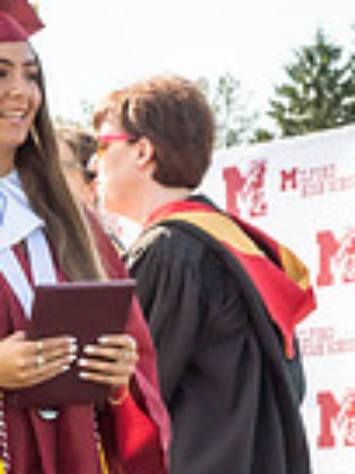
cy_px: 495
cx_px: 2
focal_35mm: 194
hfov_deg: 7.6
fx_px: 2653
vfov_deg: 10.1
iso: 200
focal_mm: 27
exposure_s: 1/800
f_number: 7.1
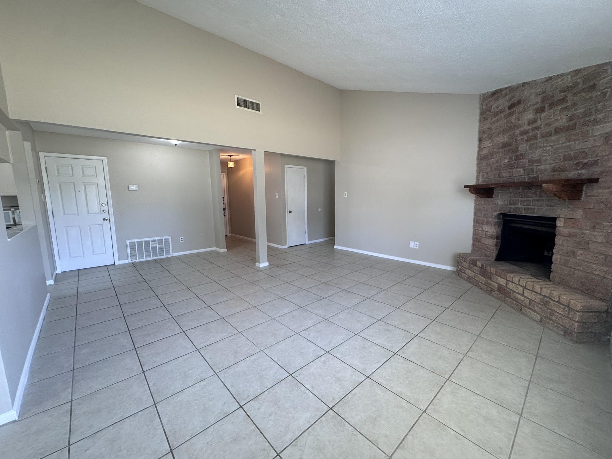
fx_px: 248
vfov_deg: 85.7
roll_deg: +0.7
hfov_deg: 102.1
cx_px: 306
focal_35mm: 14
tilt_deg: -7.2
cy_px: 230
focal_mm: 2.22
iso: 200
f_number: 2.2
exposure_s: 1/120
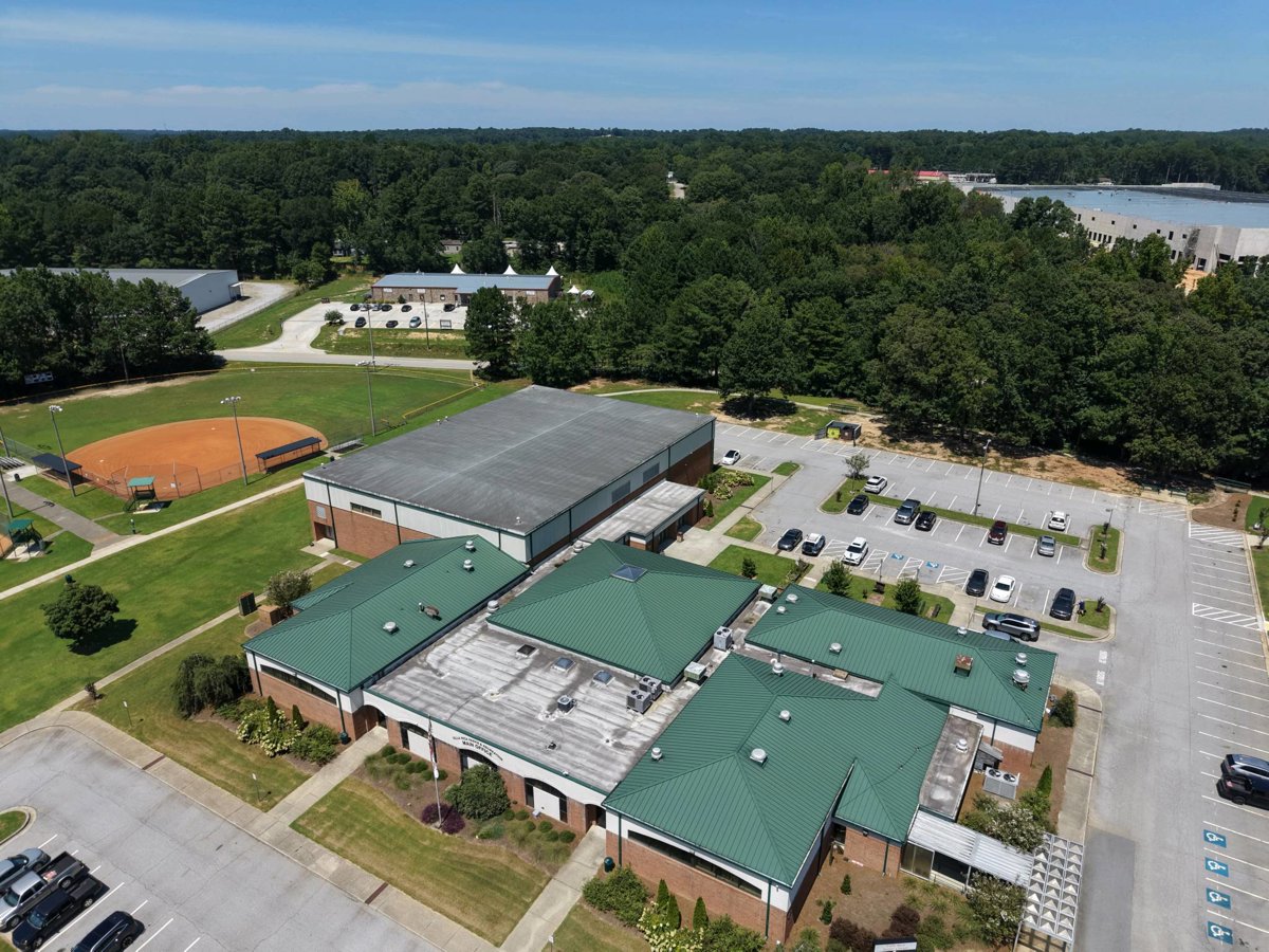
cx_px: 634
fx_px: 880
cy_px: 476
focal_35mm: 24
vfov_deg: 56.8
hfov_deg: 71.6
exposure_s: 1/6000
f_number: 1.8
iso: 170
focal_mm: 8.67
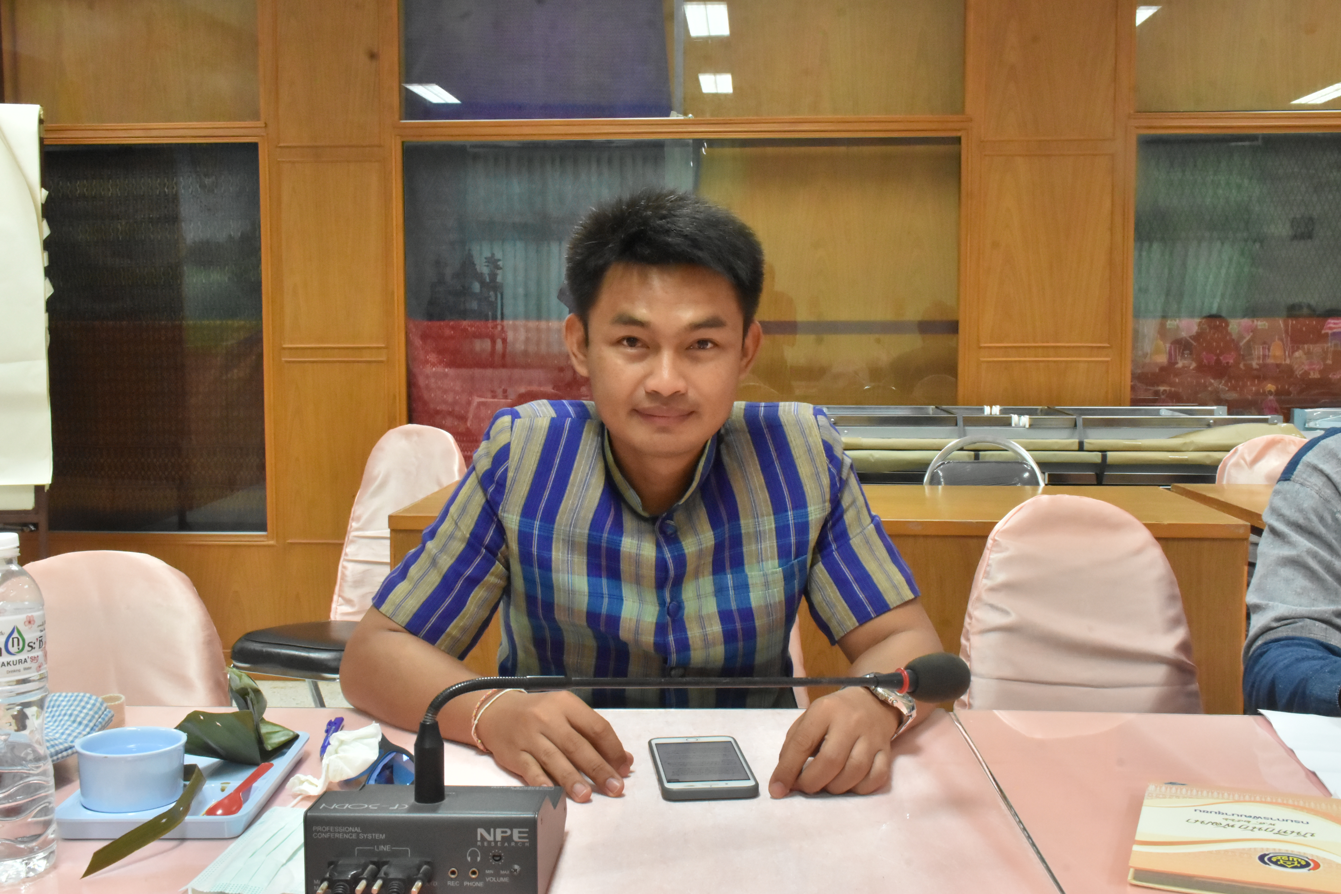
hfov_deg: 49.6
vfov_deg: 34.2
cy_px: 447
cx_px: 670
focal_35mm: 39
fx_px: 1453
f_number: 20
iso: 3200
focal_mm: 26
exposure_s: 1/15
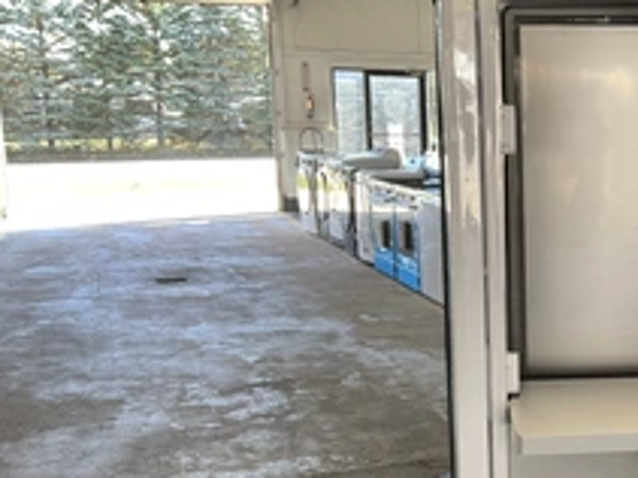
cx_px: 587
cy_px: 345
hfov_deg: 33.0
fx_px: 1013
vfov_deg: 26.3
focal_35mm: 55
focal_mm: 3
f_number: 1.8
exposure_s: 1/60
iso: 40
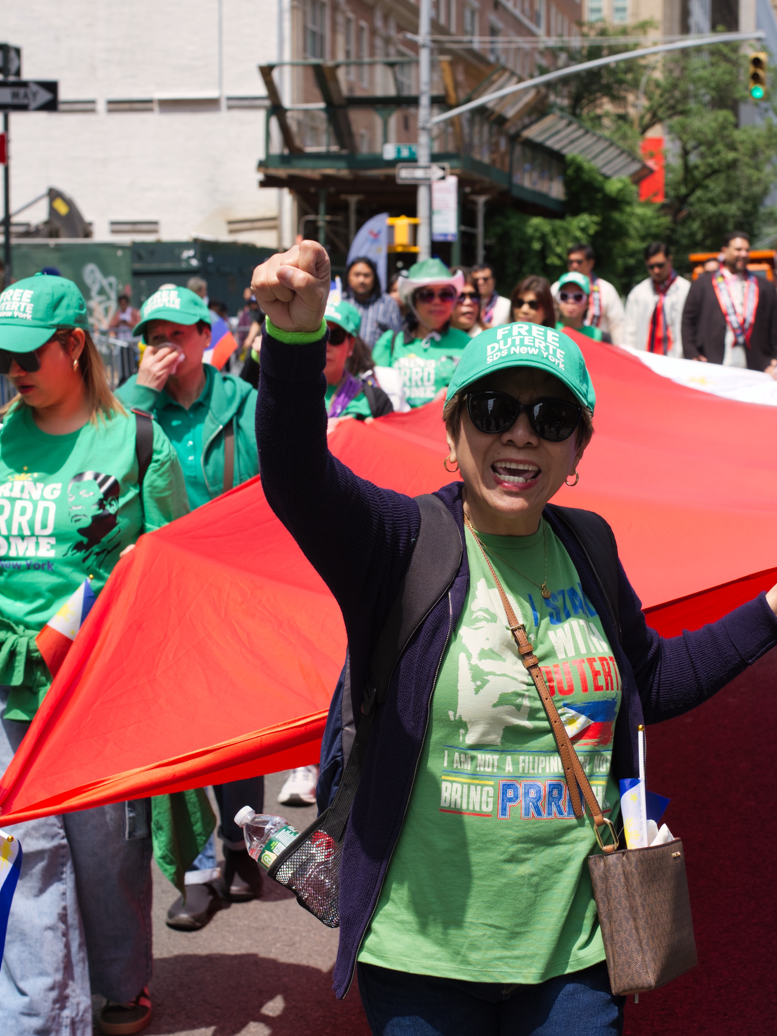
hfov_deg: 19.3
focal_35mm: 76
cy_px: 477
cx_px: 565
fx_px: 2275
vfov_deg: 25.7
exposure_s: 1/500
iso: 100
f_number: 4.5
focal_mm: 35
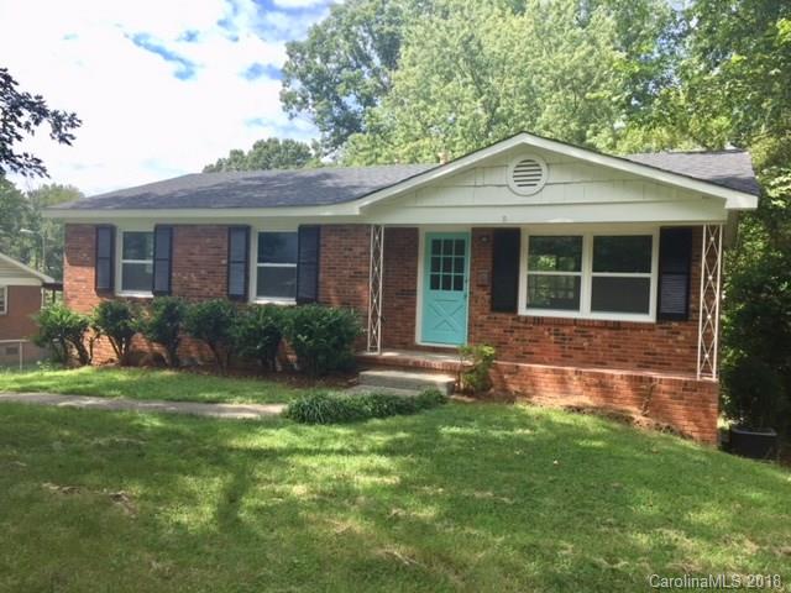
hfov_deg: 61.7
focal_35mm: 29
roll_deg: -1.5
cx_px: 396
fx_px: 663
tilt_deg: -1.0
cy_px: 296
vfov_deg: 48.2
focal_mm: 4.15
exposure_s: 1/989
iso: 32
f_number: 2.2
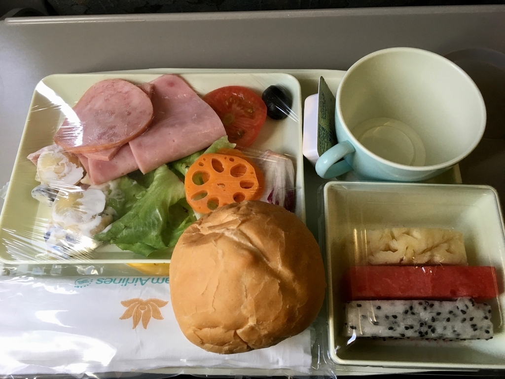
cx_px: 252
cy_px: 190
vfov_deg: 48.2
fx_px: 423
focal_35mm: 29
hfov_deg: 61.7
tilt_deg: -62.3
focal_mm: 4.15
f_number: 2.2
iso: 40
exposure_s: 1/30
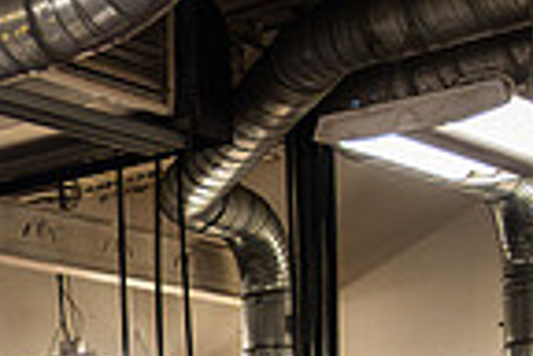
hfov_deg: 14.7
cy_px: 588
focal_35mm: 119
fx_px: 1762
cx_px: -477
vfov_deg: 10.9
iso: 2500
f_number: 4
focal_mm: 29.5
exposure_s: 1/400
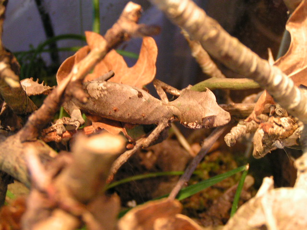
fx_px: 559
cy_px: 115
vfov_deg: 23.3
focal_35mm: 63
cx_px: 154
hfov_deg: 30.7
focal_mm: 9.7
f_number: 3.2
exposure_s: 1/4
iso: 200
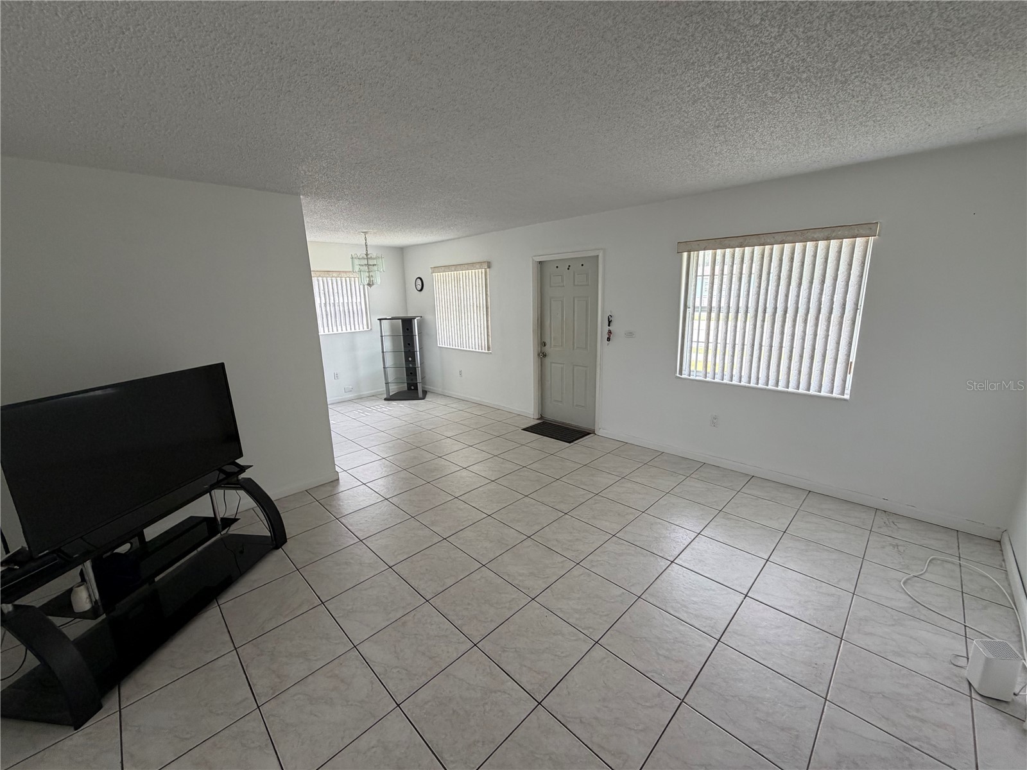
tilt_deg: -13.5
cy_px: 385
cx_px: 514
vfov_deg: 85.7
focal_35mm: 14
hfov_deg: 102.1
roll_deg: +1.2
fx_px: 415
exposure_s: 1/121
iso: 160
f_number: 2.2
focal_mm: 2.22
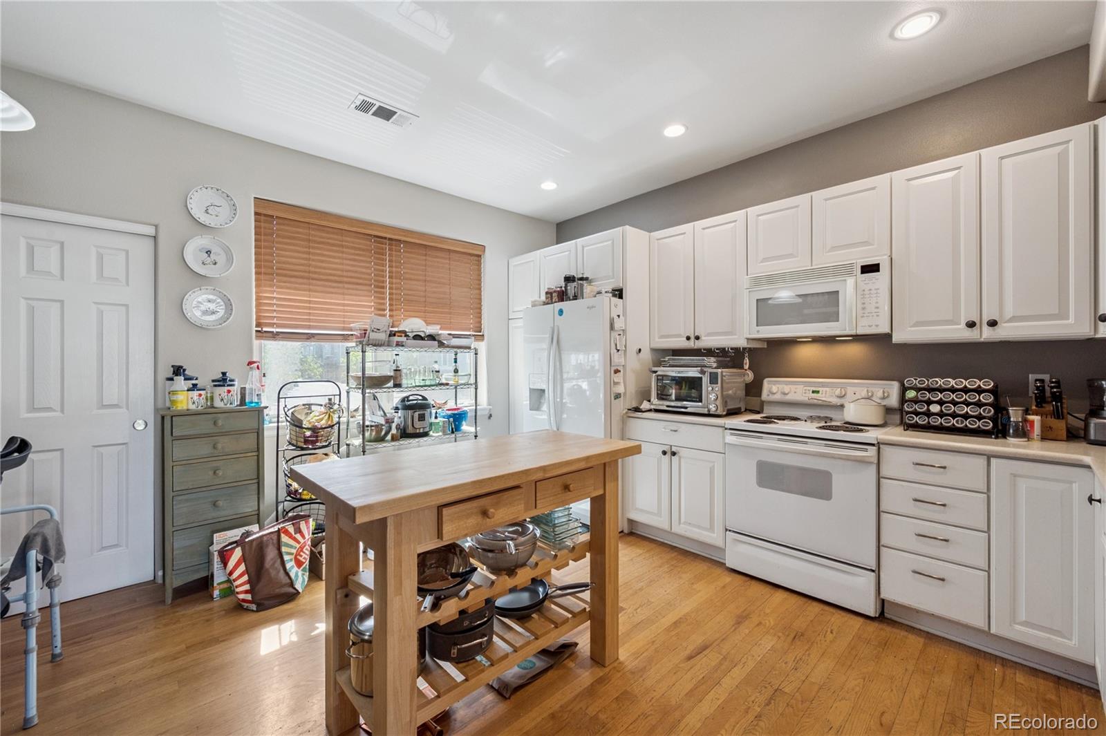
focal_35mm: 14
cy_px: 368
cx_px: 553
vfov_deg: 81.1
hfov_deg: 104.3
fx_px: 430
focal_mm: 14
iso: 800
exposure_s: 1/100
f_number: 9
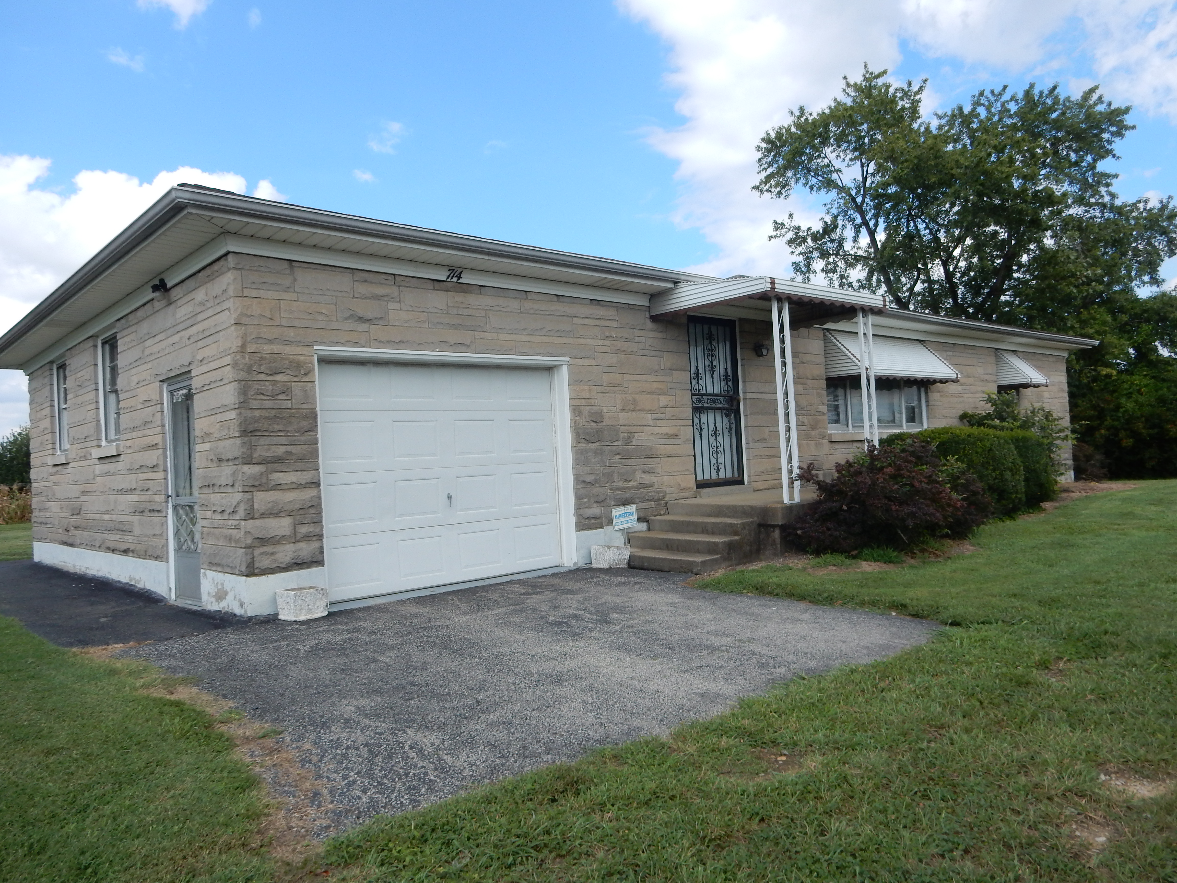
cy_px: 442
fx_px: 850
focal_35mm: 25
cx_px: 588
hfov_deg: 69.4
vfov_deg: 54.9
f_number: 3.7
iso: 125
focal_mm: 4.5
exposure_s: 1/1000
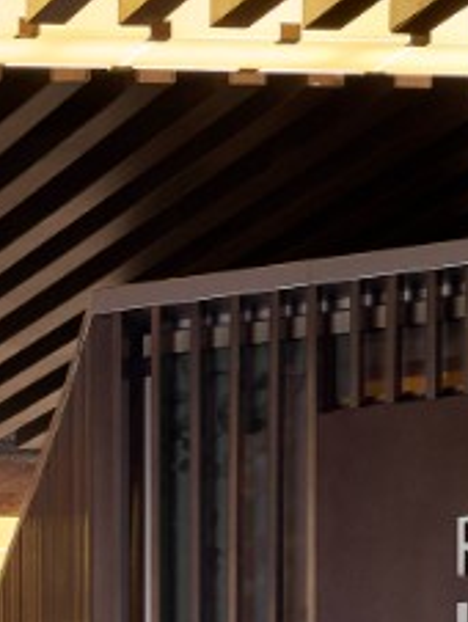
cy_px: 1016
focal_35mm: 237
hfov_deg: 5.8
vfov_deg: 8.1
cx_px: -999
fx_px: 4264
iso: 320
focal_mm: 38
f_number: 10
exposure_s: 1/3
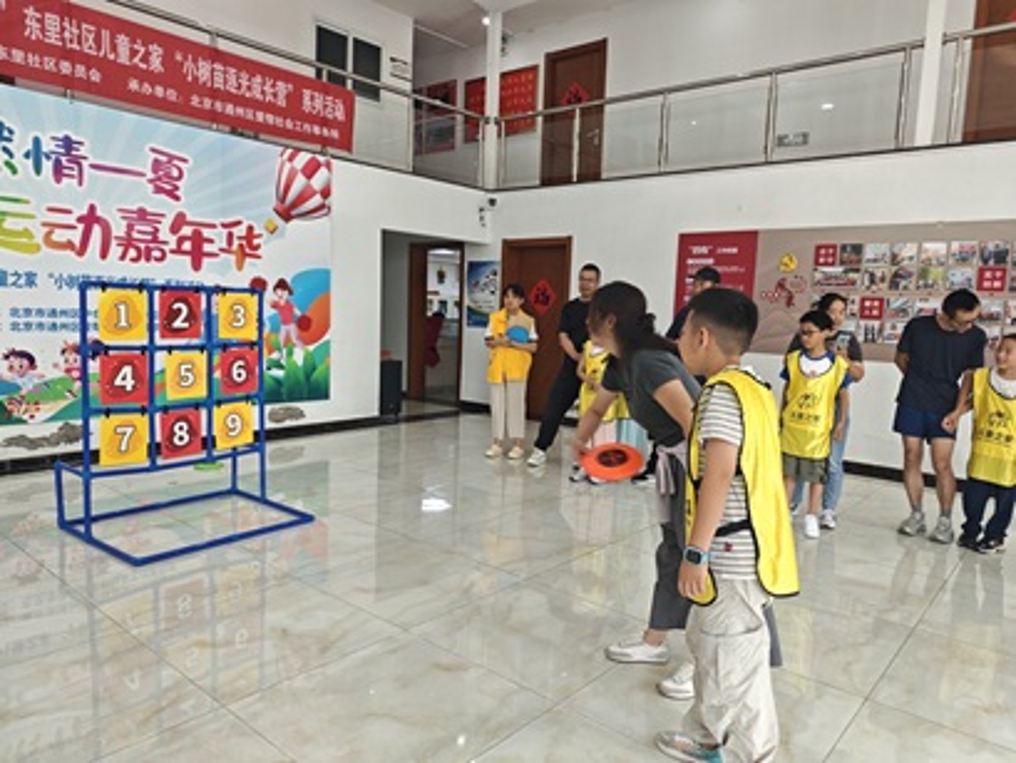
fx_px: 675
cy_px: 382
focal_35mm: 23
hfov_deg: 73.9
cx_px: 508
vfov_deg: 58.9
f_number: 1.44
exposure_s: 1/100
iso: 250
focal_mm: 6.68
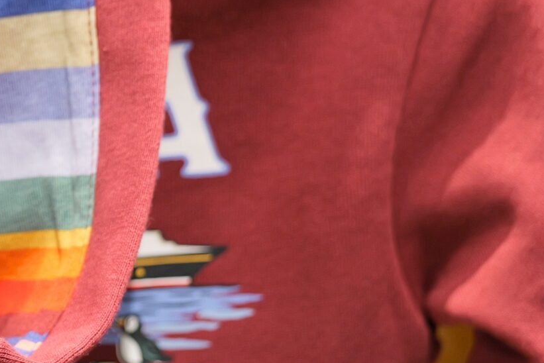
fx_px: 2025
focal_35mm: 134
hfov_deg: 14.8
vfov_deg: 10.2
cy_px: 256
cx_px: -90
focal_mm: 43
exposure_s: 1/60
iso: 1600
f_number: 4
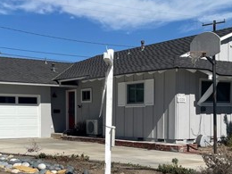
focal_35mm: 64
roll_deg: +1.2
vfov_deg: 22.5
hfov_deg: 30.2
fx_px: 429
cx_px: 98
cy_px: 151
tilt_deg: -3.0
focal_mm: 4.2
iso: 50
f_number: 1.6
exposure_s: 1/10753
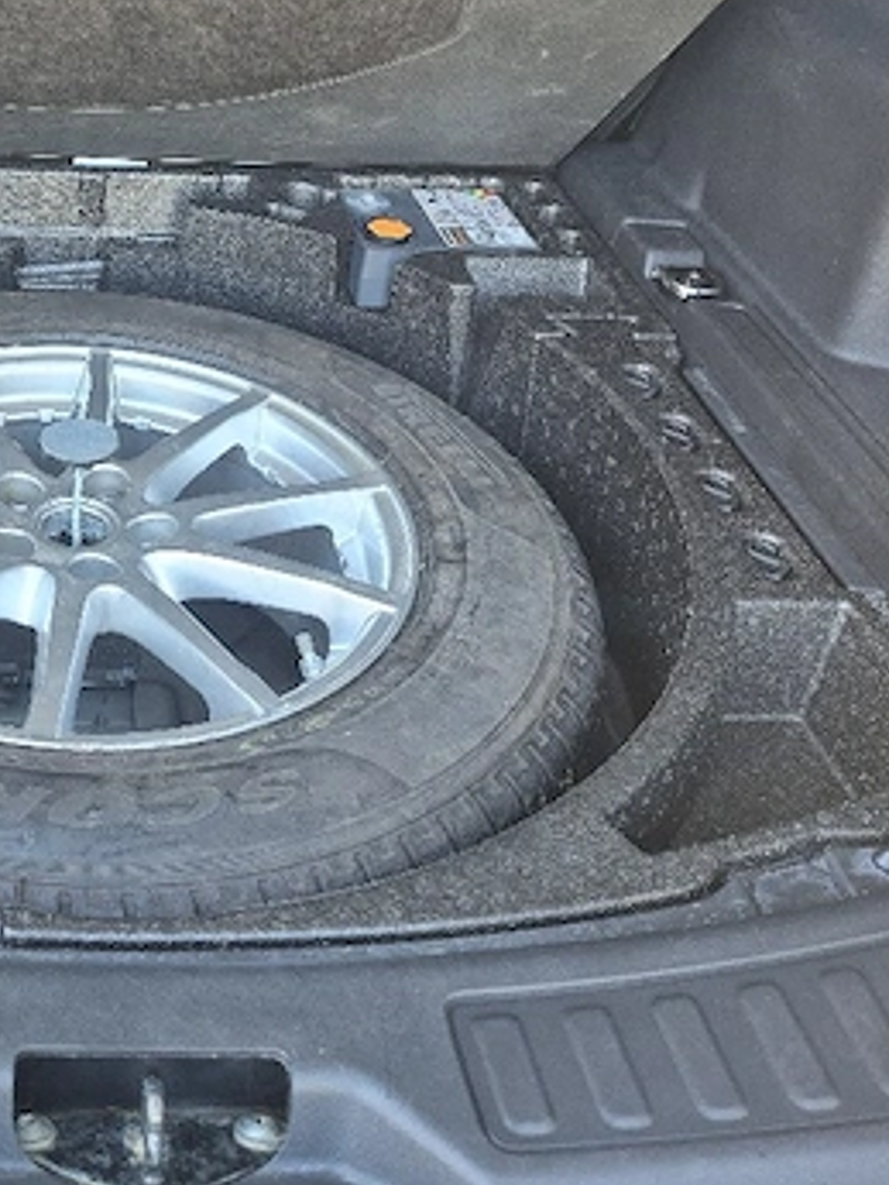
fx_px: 1369
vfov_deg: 46.2
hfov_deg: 33.6
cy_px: 419
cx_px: 51
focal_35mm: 40
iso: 200
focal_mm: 5.4
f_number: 1.8
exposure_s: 1/100
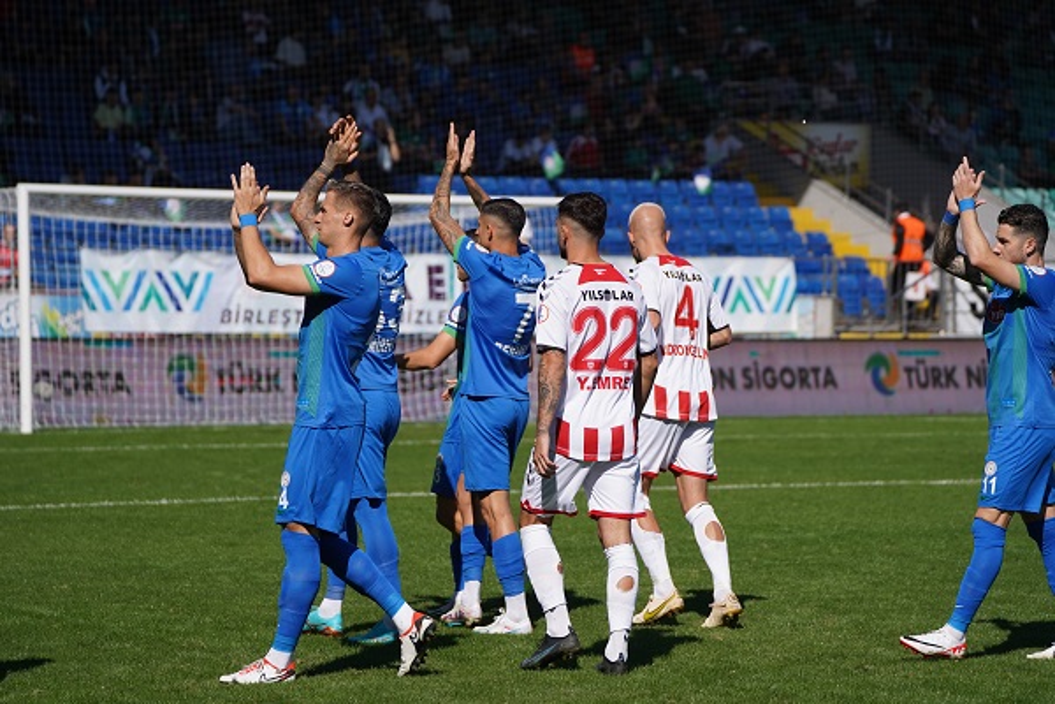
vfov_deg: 7.8
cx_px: 528
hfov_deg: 11.7
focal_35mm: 175
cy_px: 352
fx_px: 5128
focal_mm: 175
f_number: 5.6
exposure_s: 1/2000
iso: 250
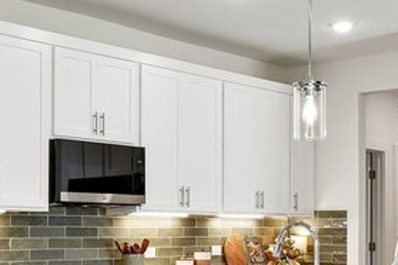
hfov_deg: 26.3
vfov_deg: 17.5
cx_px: 213
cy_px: 234
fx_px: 851
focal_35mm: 77
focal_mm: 14
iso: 140
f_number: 8
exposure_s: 1/15
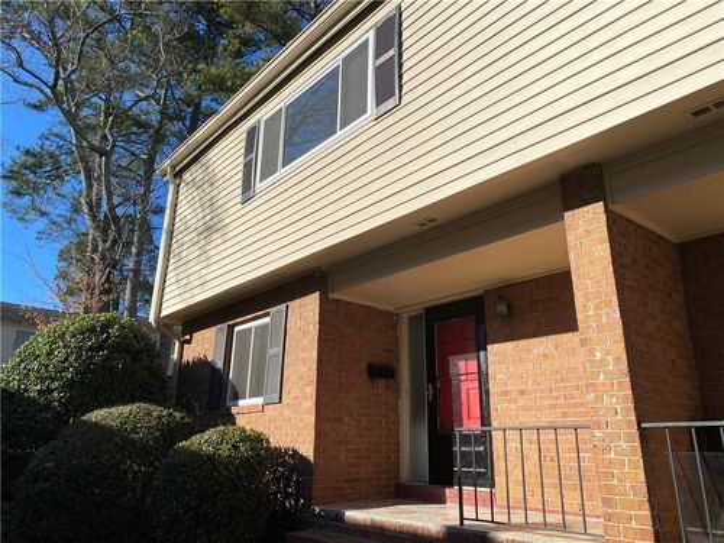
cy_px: 272
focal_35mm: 26
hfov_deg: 67.3
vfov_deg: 53.1
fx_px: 544
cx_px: 362
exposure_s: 1/3125
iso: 32
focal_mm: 4.25
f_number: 1.8
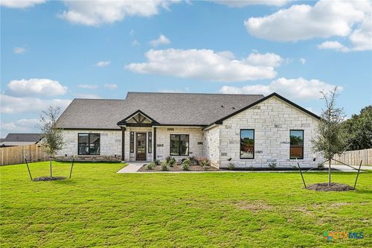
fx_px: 310
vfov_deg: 43.6
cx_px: 186
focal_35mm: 30
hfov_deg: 61.9
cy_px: 124
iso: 100
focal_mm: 30
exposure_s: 1/400
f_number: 8
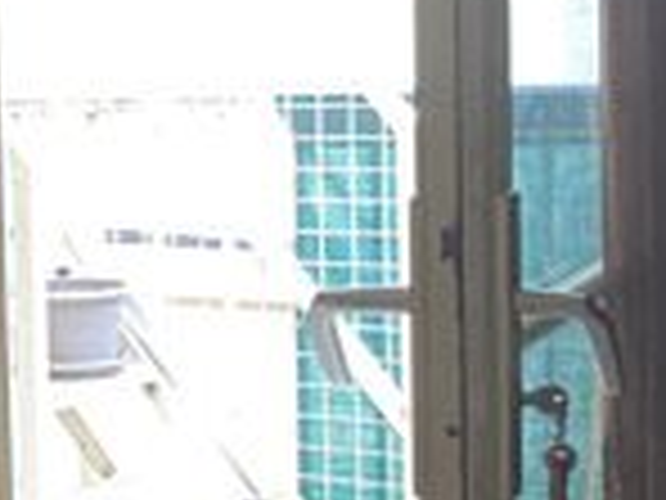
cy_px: 347
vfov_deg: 10.5
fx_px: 2713
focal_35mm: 141
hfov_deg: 11.0
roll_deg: +4.2
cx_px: -1107
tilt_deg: -6.8
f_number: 1.8
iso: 200
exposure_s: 1/60
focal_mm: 4.25
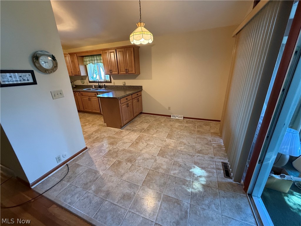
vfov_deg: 85.7
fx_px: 122
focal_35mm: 14
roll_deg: +1.4
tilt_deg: -18.6
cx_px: 150
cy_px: 113
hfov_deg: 102.1
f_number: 2.2
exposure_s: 1/60
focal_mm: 2.22
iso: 500
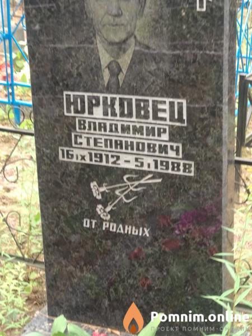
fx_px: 505
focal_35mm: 52
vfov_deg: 36.8
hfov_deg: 28.0
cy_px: 168
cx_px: 126
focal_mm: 5.99
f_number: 2.6
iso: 400
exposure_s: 1/60
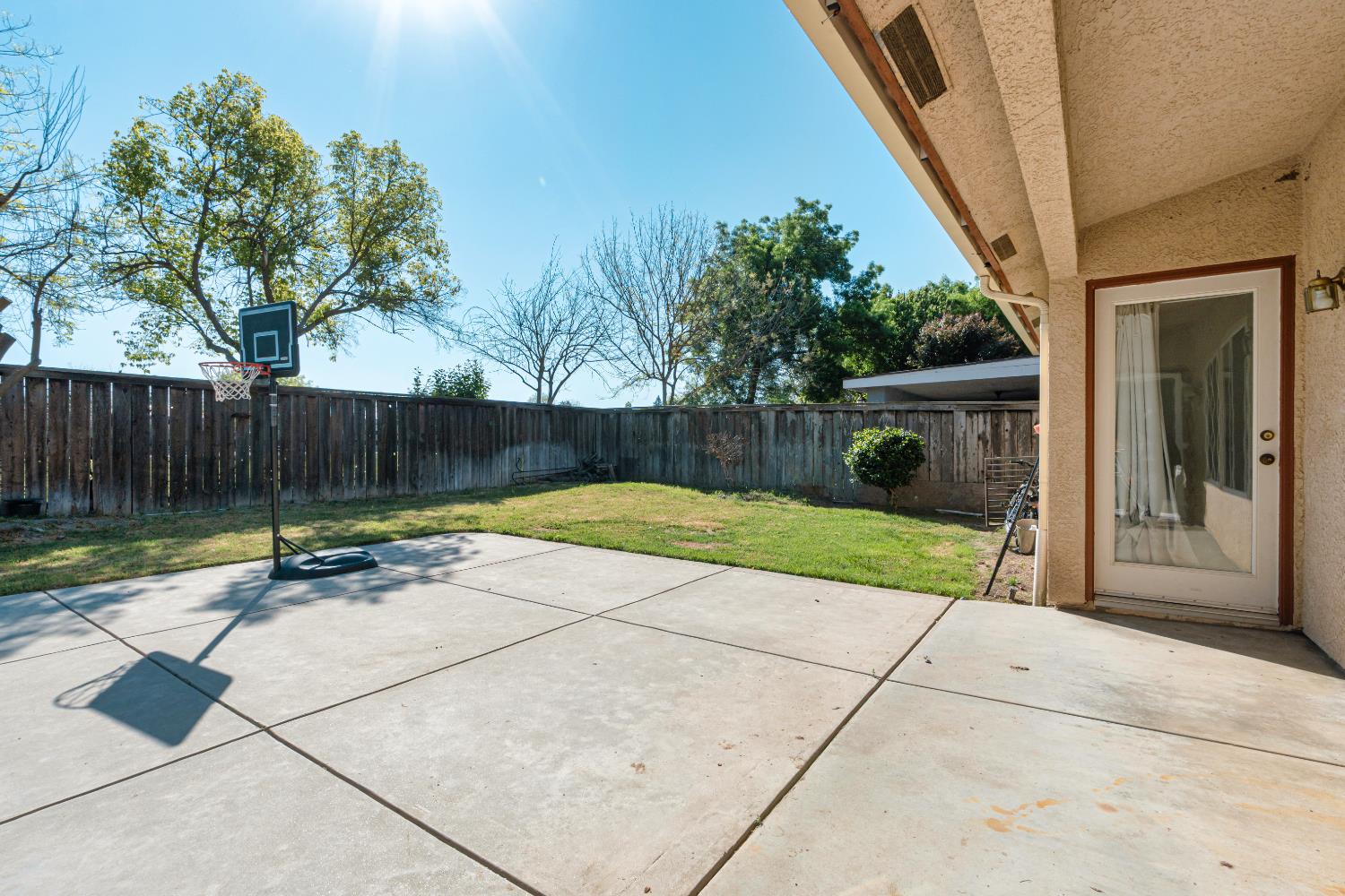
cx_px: 672
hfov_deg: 95.0
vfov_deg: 72.1
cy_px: 448
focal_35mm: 16
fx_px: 616
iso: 200
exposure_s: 1/500
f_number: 9
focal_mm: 11
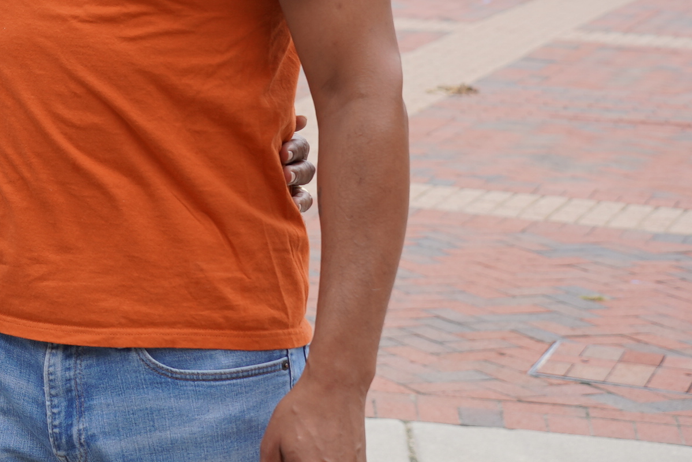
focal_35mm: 128
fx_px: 2461
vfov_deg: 10.6
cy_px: 4
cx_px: -276
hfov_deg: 15.1
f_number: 4.5
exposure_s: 1/320
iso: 100
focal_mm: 39
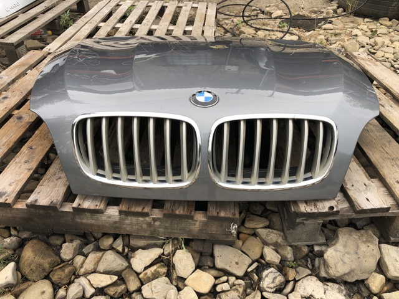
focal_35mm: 28
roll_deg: +0.3
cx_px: 200
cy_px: 150
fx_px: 323
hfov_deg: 63.4
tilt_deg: -37.8
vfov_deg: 49.7
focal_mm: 4
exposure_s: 1/369
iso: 20
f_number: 1.8
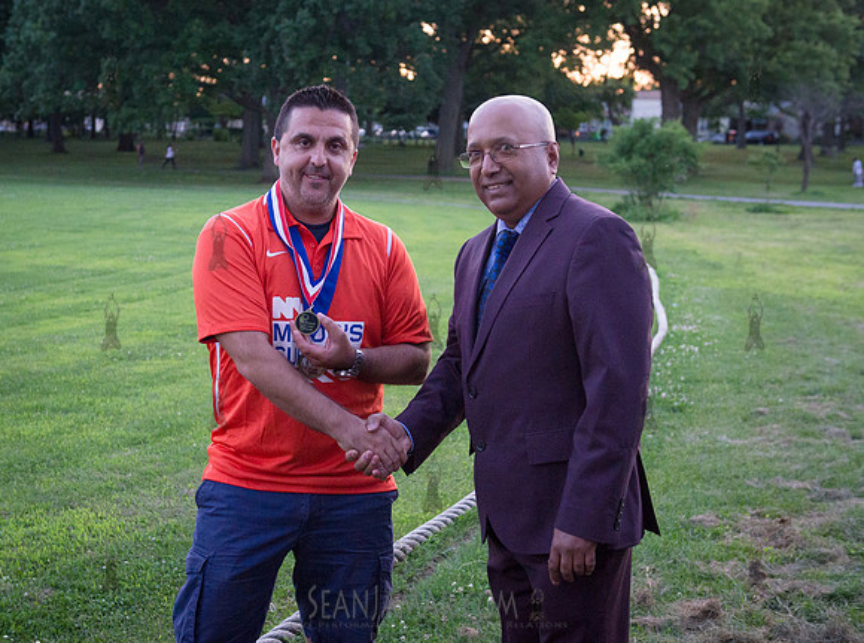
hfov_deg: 34.6
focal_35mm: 55
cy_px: 345
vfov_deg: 26.2
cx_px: 339
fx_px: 1381
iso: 1600
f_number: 4
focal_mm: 40
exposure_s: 1/500
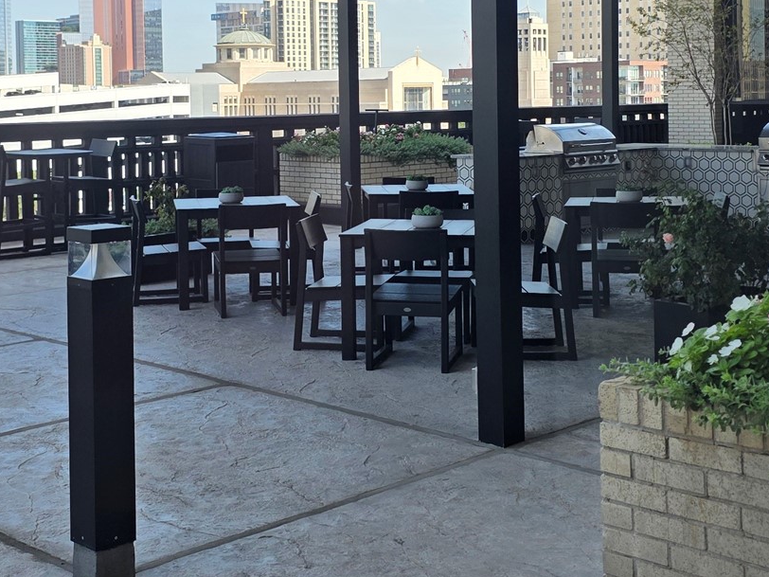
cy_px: 135
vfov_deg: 24.9
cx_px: 328
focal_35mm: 58
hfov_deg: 33.2
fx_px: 1288
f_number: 1.7
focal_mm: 6.3
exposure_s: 1/3126
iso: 80
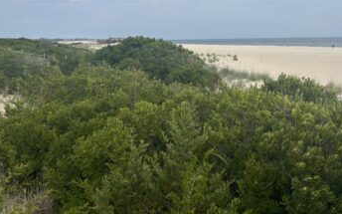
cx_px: 195
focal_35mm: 32
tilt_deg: -6.0
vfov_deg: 38.9
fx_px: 298
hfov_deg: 59.4
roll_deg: +0.9
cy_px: 69
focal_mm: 5.96
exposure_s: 1/3413
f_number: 1.6
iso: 50
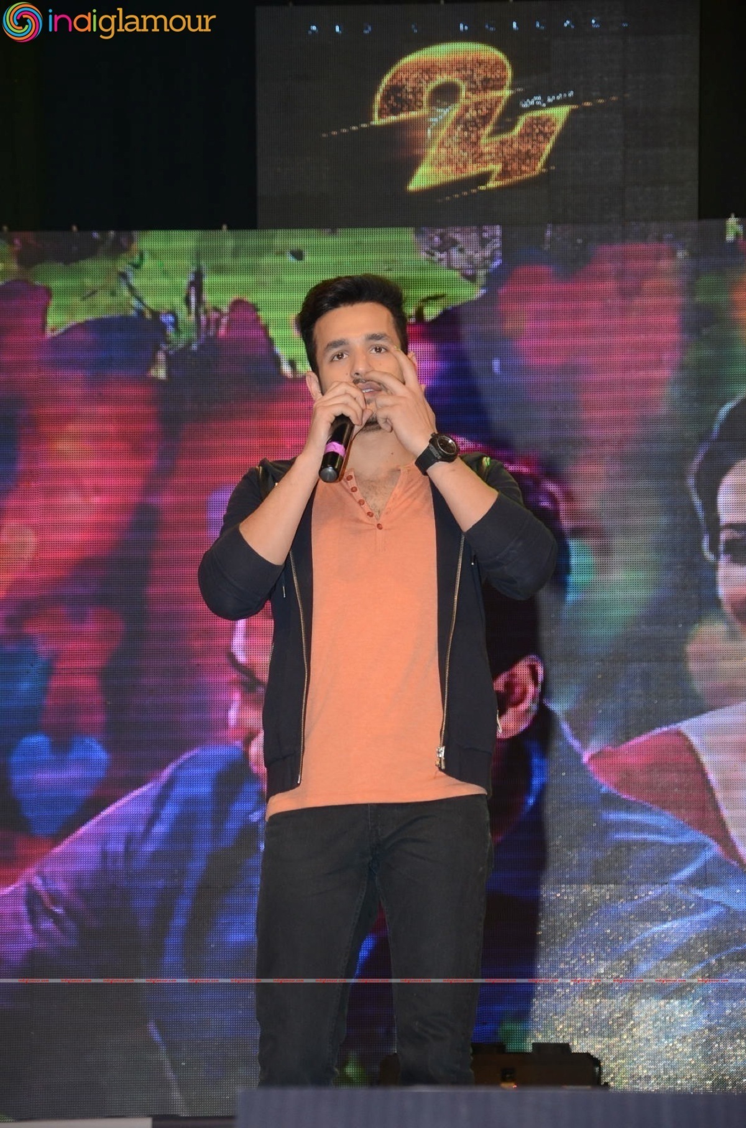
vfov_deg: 14.0
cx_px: 373
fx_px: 4592
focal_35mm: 147
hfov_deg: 9.3
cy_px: 564
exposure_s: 1/125
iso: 800
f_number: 5.6
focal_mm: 98
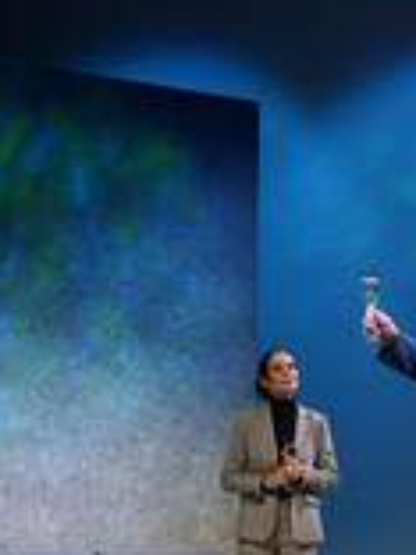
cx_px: 542
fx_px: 1602
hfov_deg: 14.2
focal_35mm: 100
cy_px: 416
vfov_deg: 19.5
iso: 2000
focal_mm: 36
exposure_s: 1/200
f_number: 5.6
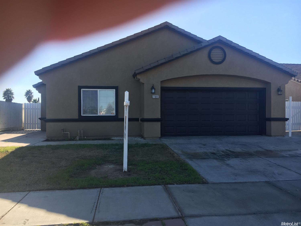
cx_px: 150
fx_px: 252
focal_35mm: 29
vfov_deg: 48.2
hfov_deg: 61.7
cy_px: 113
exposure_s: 1/651
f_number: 2.2
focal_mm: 4.15
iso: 25
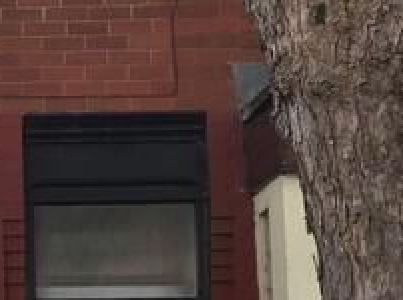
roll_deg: +1.2
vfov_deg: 10.0
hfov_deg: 12.9
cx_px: -110
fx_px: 1720
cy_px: 192
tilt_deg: +9.4
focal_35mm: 148
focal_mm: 4.15
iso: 25
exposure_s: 1/216
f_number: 2.2
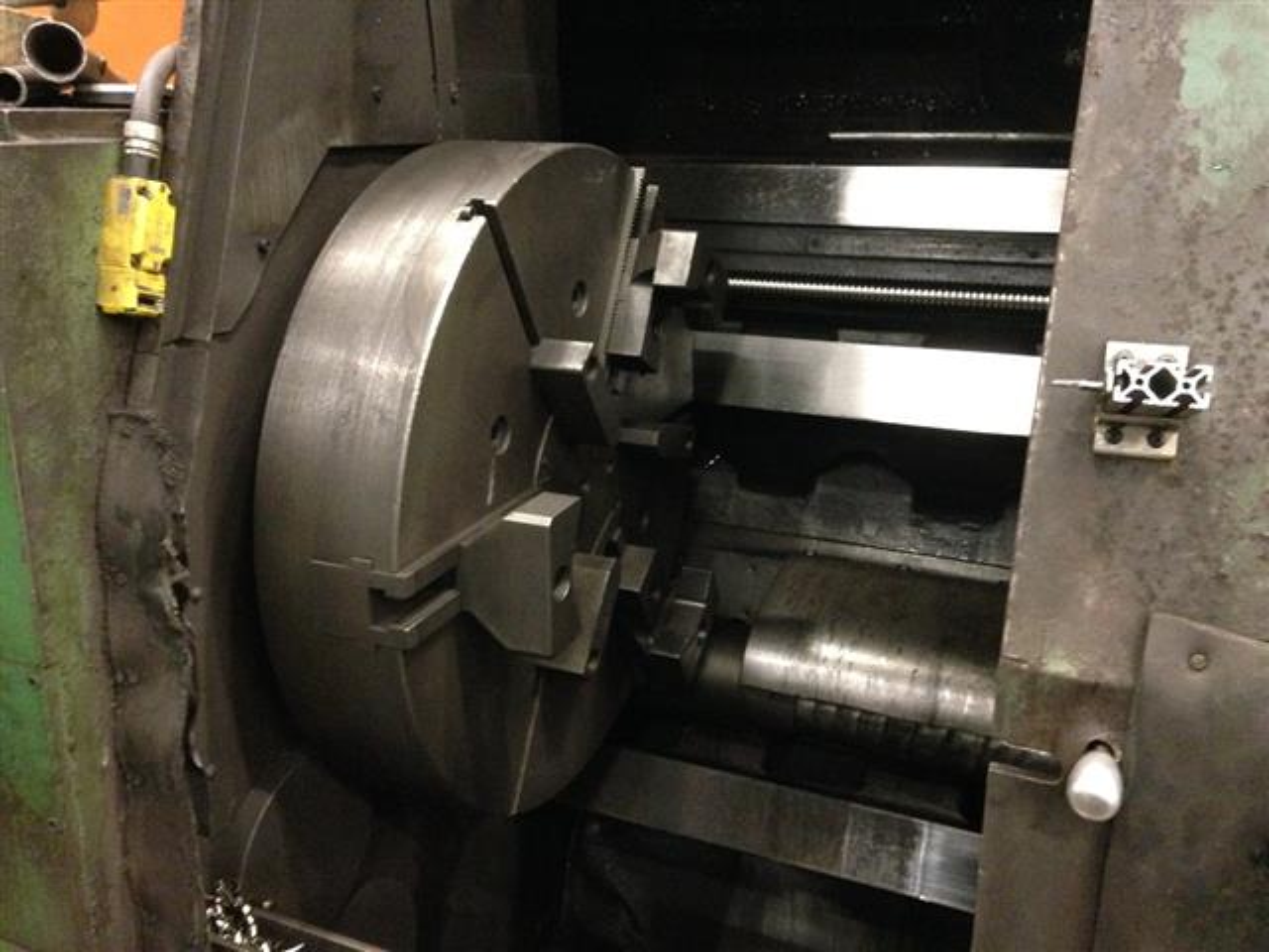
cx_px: 634
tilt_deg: -17.2
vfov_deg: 42.9
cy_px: 476
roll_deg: -0.9
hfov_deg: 55.4
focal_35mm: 33
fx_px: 1210
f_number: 2.4
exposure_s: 1/15
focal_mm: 4.12
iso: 800
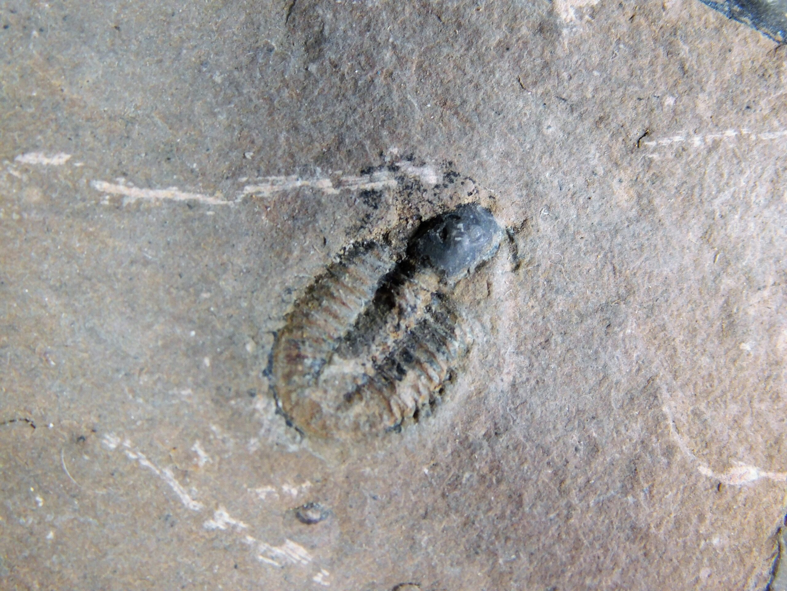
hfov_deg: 14.7
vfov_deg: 11.1
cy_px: 296
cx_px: 394
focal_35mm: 134
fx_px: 3047
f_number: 5
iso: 125
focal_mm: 23.7
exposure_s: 1/50
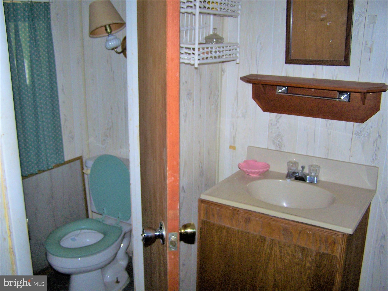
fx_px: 426
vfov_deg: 37.7
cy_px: 146
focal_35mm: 38
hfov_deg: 49.0
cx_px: 194
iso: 140
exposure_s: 1/60
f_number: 2.8
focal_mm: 6.3
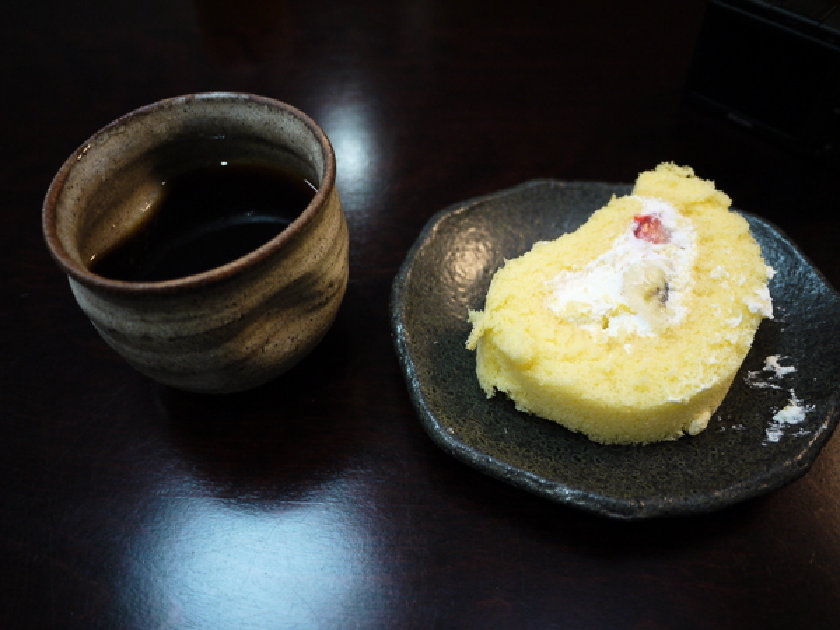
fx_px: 679
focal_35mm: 28
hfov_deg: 63.4
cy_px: 315
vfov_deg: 49.7
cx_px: 420
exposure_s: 1/60
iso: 400
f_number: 2.5
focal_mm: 14
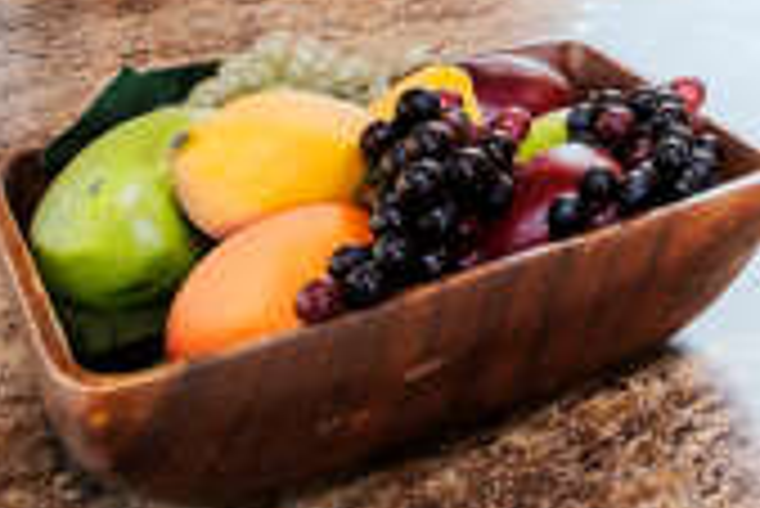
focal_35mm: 68
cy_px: -427
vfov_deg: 16.5
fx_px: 1437
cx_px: 1376
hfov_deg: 20.6
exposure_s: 1/30
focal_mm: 10
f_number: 8
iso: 200
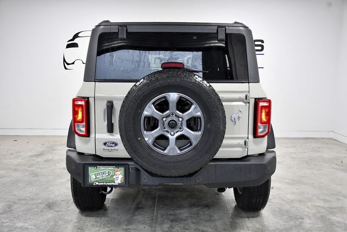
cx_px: 174
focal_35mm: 36
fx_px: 347
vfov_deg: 36.9
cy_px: 116
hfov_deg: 53.1
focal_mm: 24
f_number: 4.5
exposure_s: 1/400
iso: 2500
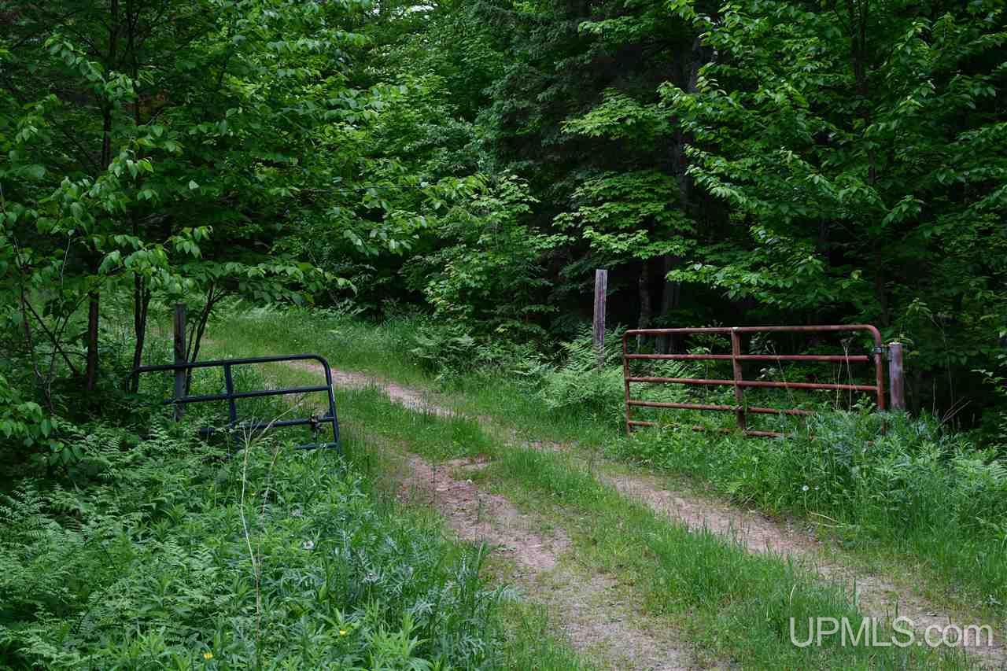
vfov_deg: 26.5
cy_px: 336
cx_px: 504
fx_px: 1426
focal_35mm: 51
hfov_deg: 38.9
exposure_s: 1/250
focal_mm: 34
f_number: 5.6
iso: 220
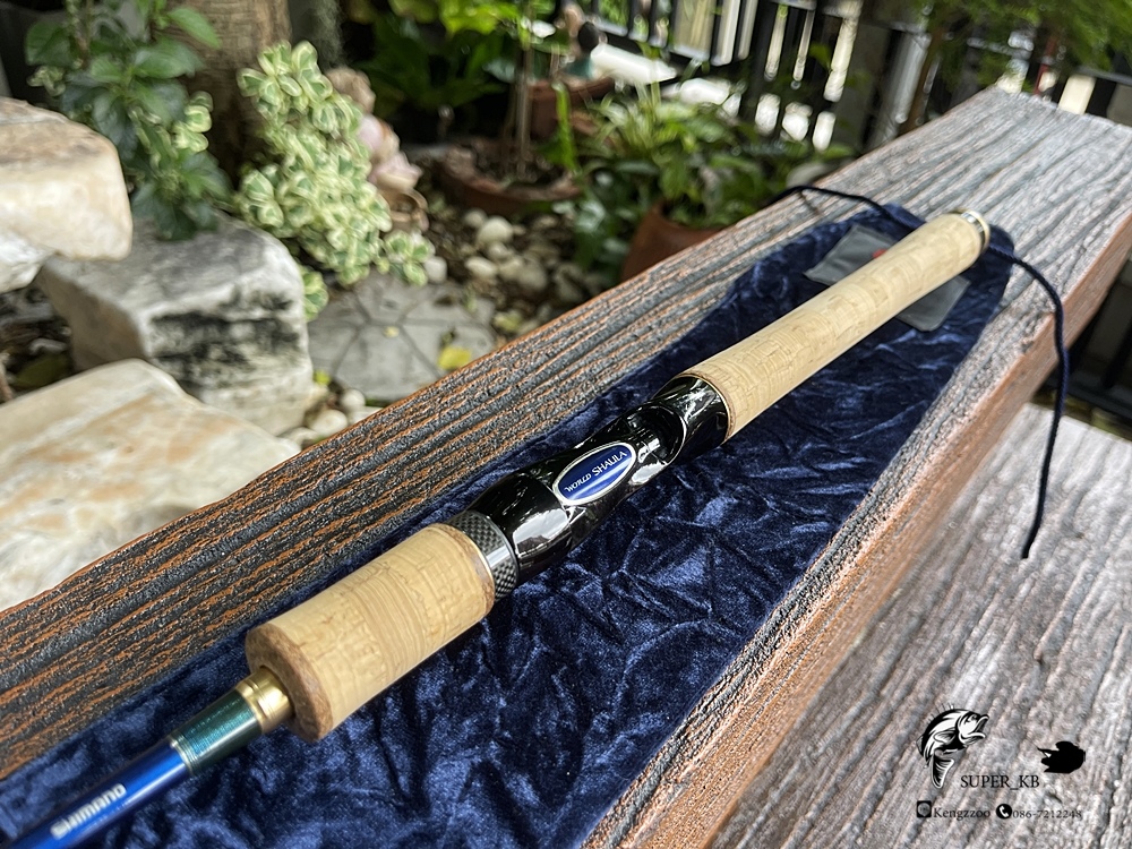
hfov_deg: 69.4
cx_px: 566
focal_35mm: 25
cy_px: 424
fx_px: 818
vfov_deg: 54.9
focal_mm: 5.1
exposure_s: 1/121
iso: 100
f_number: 1.6
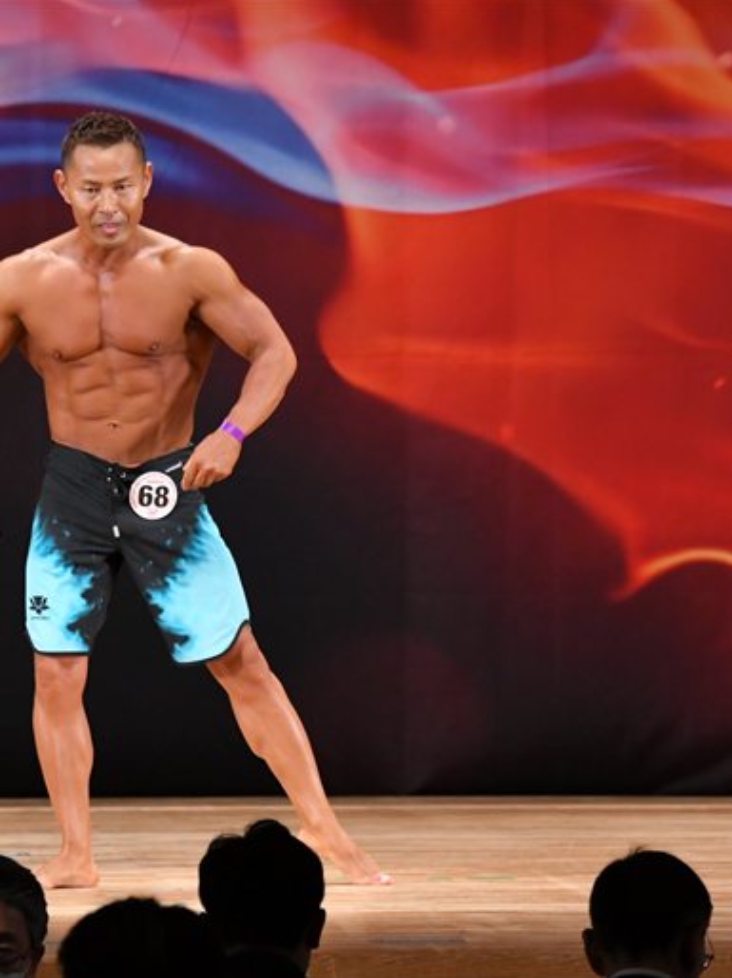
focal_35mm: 348
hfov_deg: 4.3
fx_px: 9820
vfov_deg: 5.7
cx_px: 220
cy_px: 489
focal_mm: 160
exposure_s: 1/400
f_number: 5.6
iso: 3200
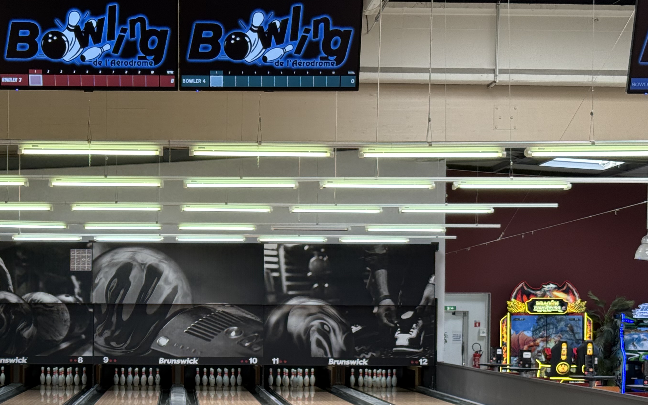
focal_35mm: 76
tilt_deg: -0.6
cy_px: 326
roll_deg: -0.3
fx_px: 1342
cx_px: 191
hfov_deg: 26.9
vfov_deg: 17.0
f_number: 1.78
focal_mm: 6.76
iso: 50
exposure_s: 1/100
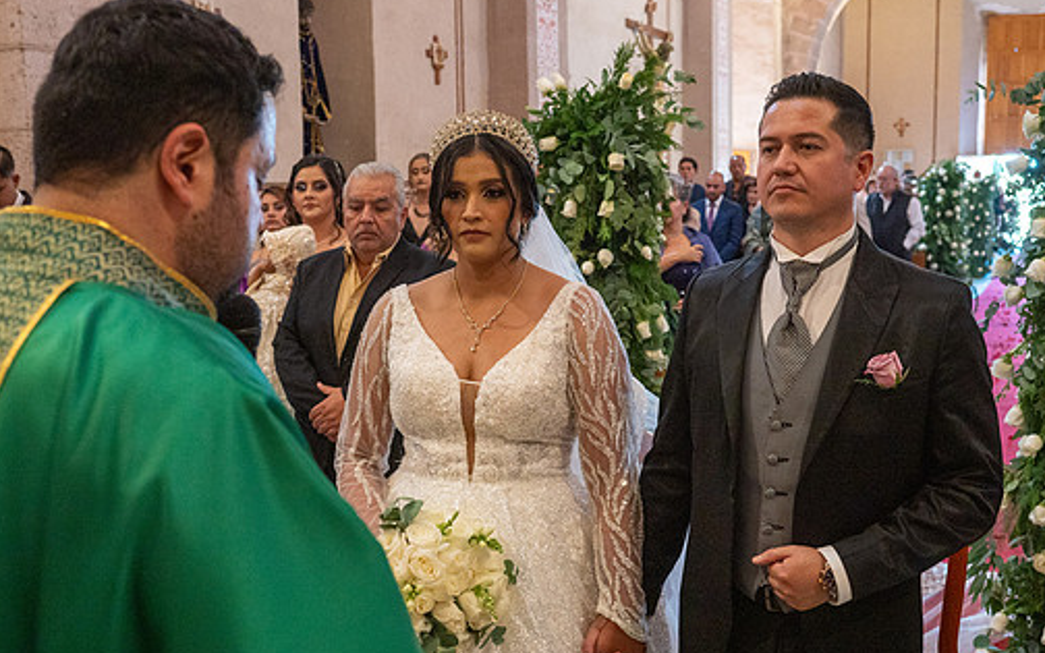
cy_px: 353
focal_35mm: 42
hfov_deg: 47.2
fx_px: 1196
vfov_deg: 30.5
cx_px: 529
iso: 2500
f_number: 5
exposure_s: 1/100
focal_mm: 35
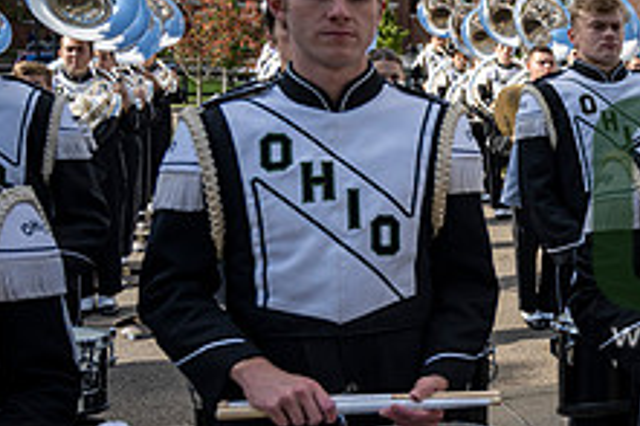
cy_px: 233
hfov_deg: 27.2
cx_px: 811
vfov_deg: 21.5
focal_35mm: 63
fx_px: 1119
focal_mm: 24
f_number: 4
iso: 100
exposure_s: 1/1000
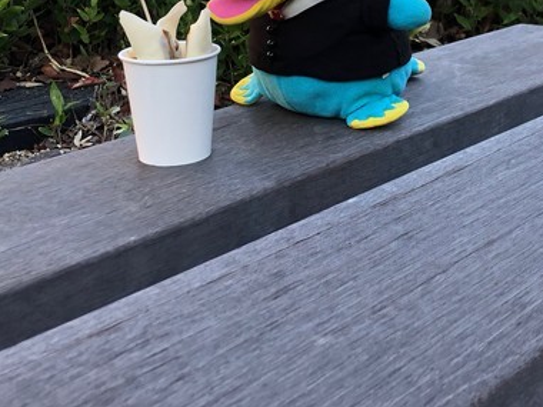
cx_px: 319
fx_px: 925
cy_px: 14
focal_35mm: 59
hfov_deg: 32.6
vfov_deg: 23.9
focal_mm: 3.99
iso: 32
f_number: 1.8
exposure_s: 1/120
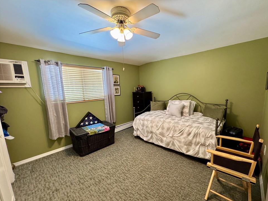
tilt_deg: -9.1
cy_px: 107
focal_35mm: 15
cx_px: 142
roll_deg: +1.1
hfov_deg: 98.0
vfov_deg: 81.7
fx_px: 116
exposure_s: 1/60
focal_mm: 2.22
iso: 320
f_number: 2.2
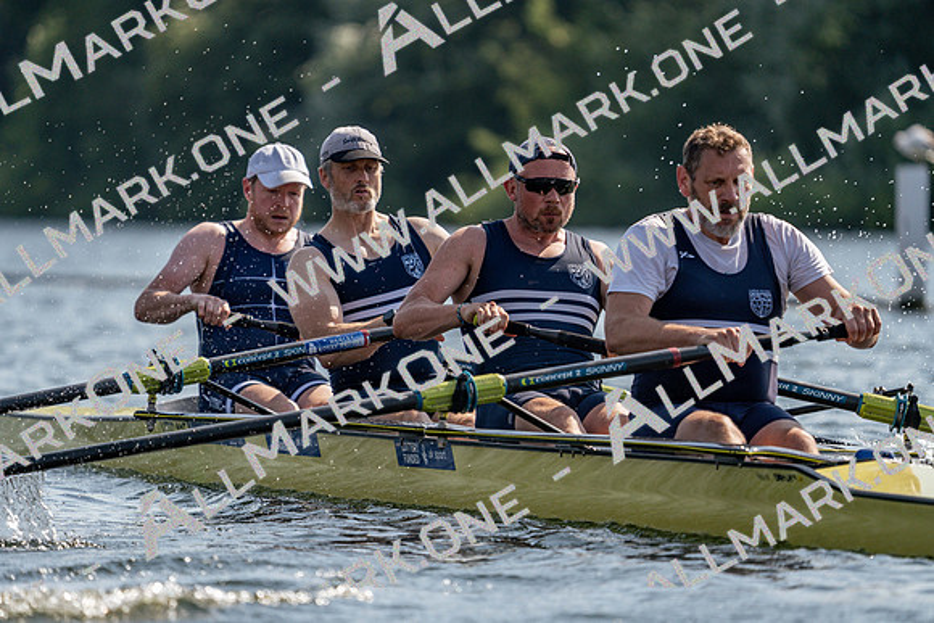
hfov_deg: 4.8
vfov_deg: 3.2
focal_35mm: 430
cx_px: 467
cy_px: 312
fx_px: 11158
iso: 250
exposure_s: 1/1600
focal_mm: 430
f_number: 6.3
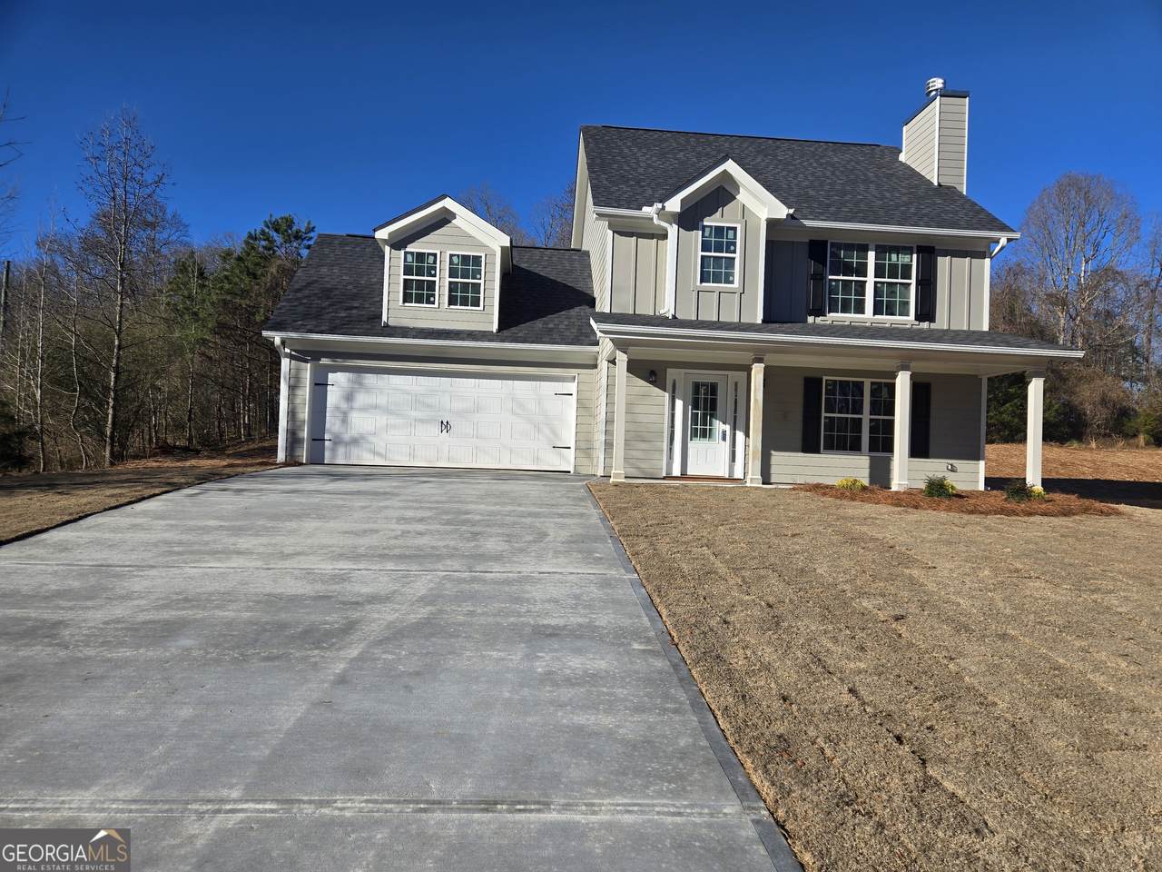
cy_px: 436
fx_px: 772
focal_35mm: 23
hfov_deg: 73.9
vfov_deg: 58.9
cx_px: 581
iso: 25
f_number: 1.8
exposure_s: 1/1946
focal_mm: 5.4
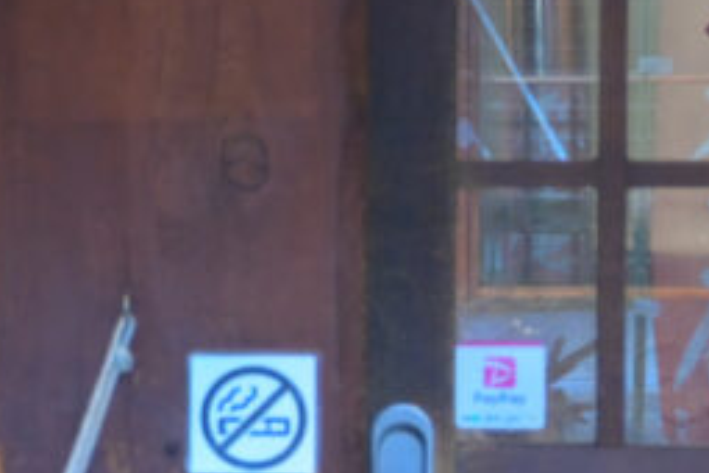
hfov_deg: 11.2
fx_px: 3446
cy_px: 288
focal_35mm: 175
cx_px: -417
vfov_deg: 7.8
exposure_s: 1/50
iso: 1100
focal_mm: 29
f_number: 4.8
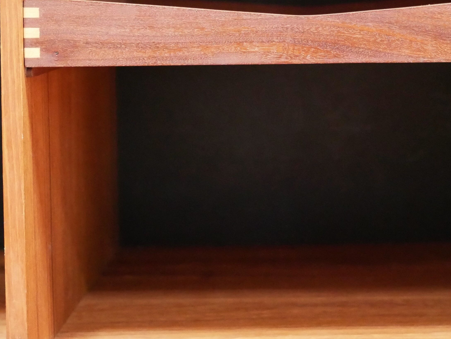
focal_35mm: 84
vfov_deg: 17.3
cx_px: 316
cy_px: 19
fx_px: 1095
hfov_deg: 23.1
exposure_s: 1/25
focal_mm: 20
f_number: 1.7
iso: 3200
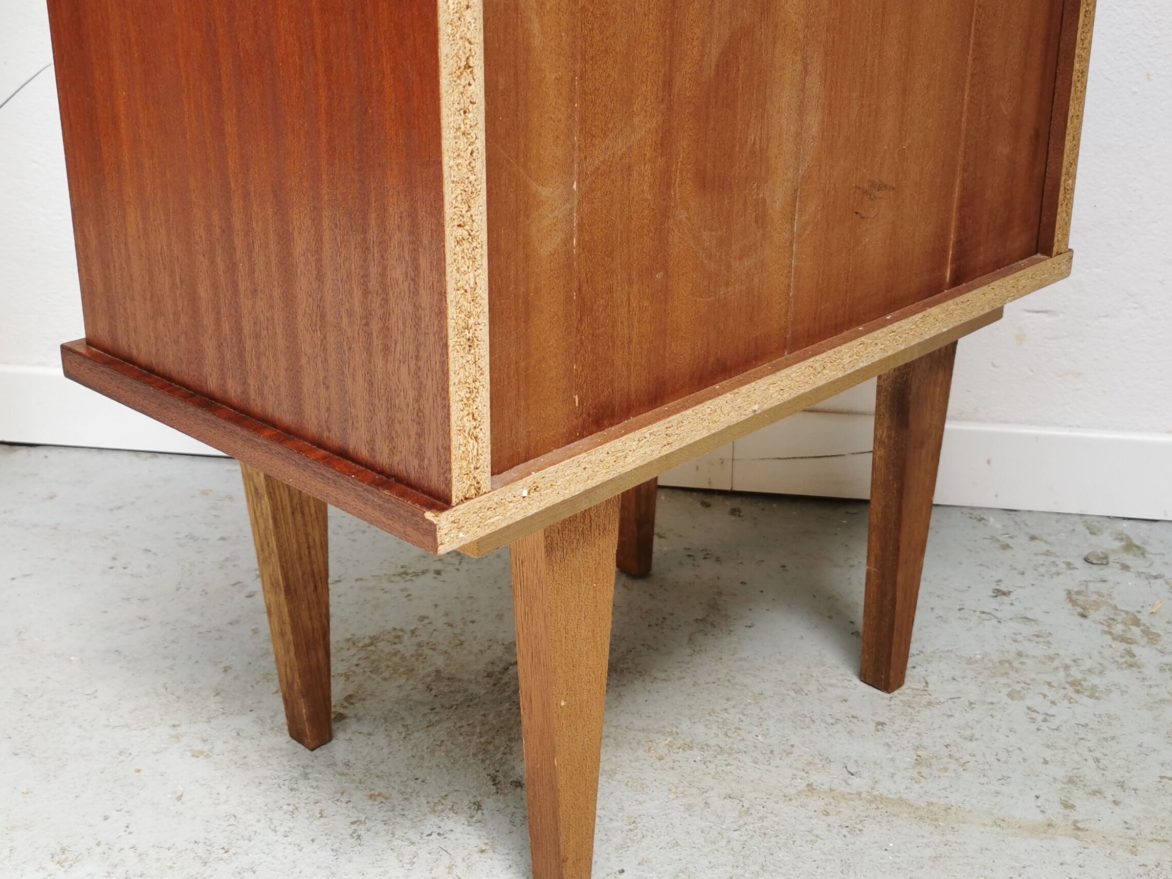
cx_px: 574
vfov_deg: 33.4
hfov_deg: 43.9
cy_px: 333
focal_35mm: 43
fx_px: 1456
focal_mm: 5.58
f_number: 1.8
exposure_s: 1/224
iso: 50
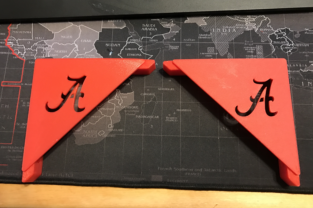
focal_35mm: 31
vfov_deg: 42.3
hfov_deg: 60.3
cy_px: 104
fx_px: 269
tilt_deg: -76.8
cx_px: 158
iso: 80
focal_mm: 3.99
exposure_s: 1/15
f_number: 1.8
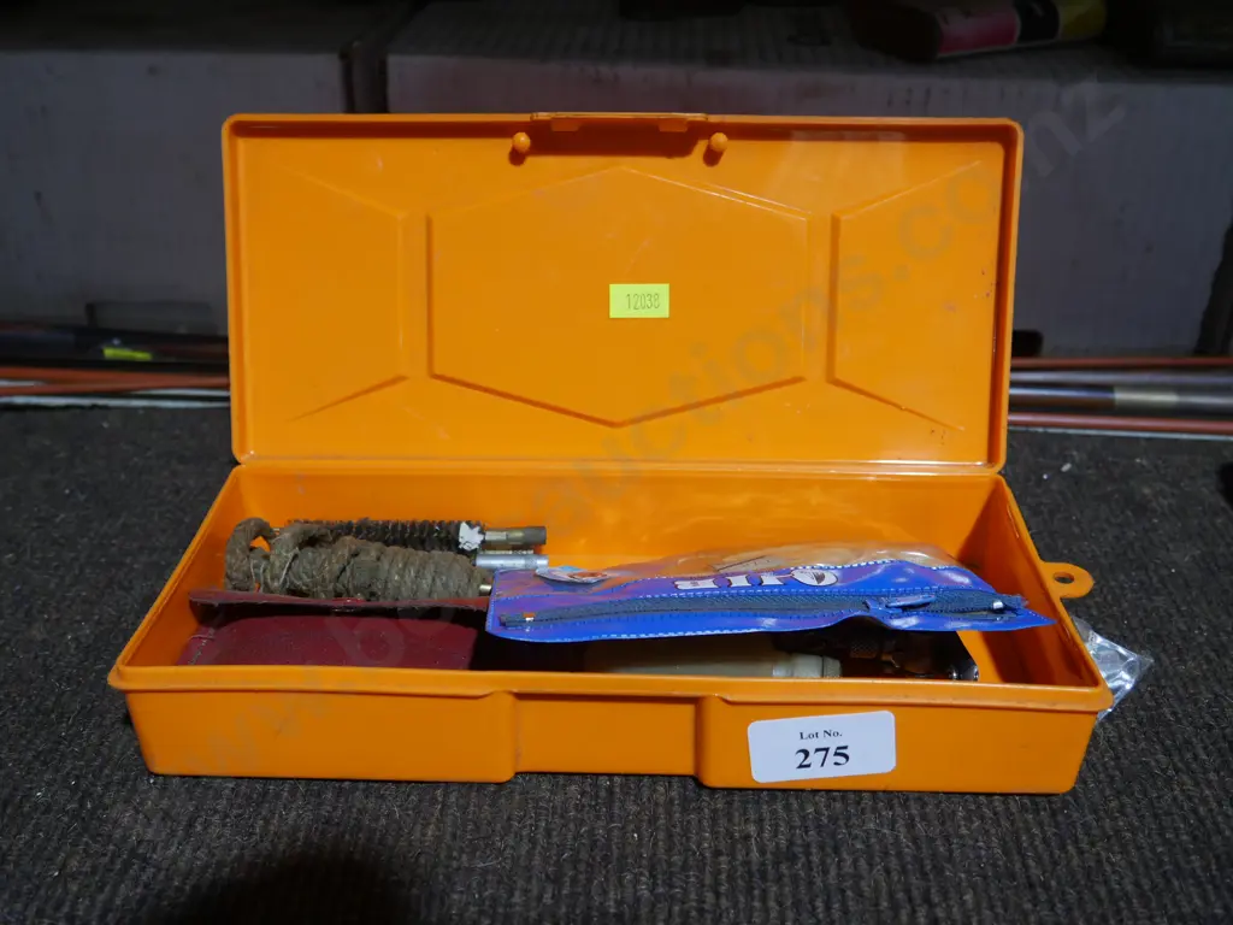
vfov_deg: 41.8
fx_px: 1211
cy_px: 462
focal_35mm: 34
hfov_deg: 54.0
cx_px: 616
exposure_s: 1/60
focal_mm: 17
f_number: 4
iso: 400
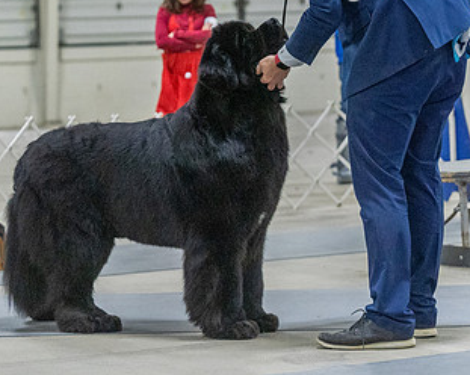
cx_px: 176
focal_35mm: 155
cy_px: 39
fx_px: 2153
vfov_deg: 9.9
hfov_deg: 12.4
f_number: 3.2
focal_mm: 76
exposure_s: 1/320
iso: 6400
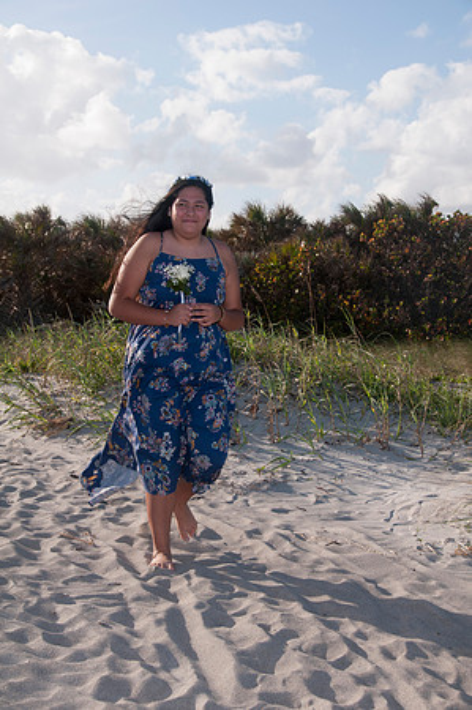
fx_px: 1242
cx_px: 236
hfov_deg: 21.5
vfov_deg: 31.9
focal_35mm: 63
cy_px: 355
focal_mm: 42
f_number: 9
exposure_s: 1/250
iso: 100
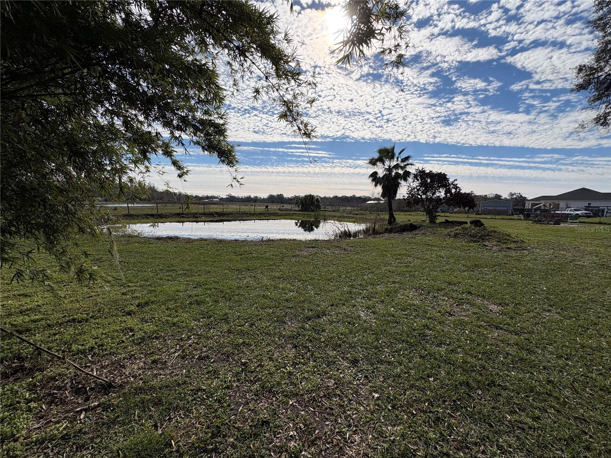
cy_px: 229
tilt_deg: -4.9
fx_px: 247
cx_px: 306
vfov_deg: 85.7
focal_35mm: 14
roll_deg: -2.7
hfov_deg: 102.1
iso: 50
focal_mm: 2.22
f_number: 2.2
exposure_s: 1/4630
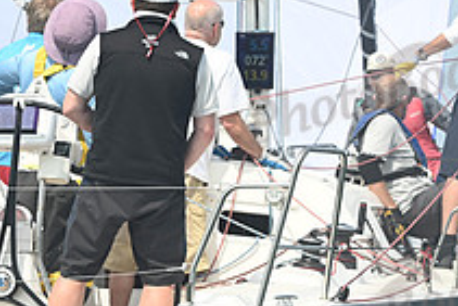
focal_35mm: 269
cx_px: 137
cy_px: 231
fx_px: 3425
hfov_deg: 7.6
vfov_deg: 5.1
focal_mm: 98
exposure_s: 1/1250
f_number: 6.3
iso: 320
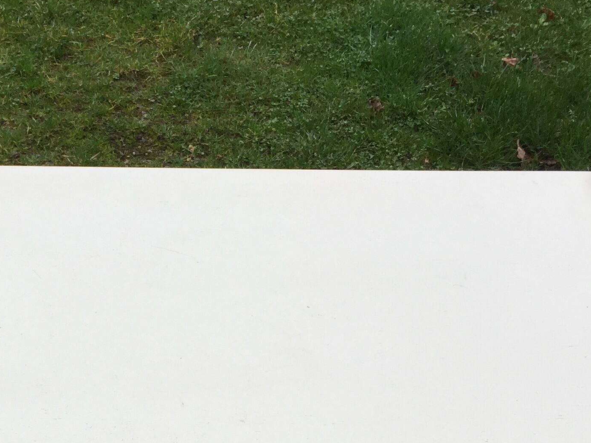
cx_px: 133
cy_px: 468
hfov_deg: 28.1
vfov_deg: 20.7
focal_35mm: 68
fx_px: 1161
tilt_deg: -48.6
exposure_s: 1/507
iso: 32
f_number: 2.2
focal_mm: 4.15
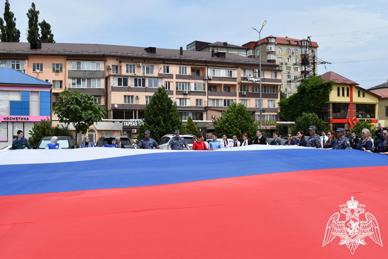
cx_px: 194
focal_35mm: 39
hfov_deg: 49.6
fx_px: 420
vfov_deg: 34.2
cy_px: 130
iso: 200
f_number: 11
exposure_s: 1/500
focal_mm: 26
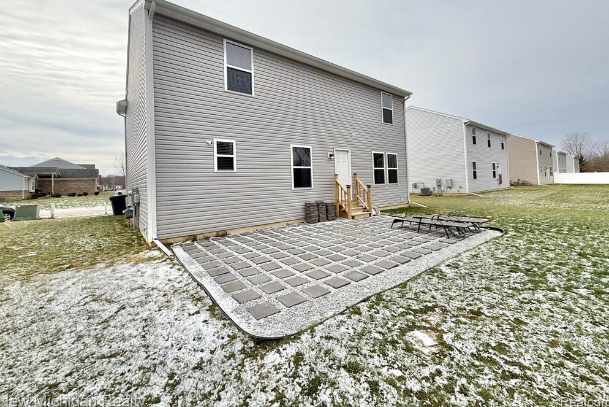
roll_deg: +2.5
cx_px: 309
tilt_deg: +2.2
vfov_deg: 77.0
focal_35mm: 15
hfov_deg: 100.4
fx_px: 254
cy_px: 176
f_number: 2.2
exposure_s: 1/638
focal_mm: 2.22
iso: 50
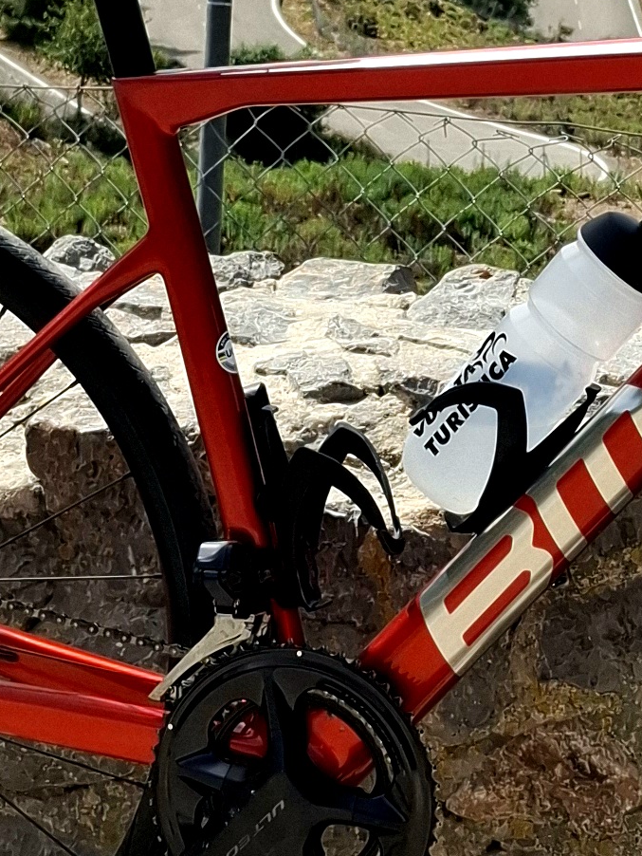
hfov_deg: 14.1
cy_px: -47
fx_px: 2571
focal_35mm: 104
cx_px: 549
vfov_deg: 18.3
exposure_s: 1/2000
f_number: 1.8
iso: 50
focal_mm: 5.54
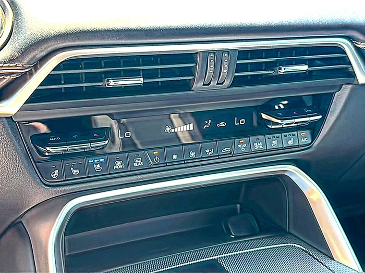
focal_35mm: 41
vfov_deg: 35.1
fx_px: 432
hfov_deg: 45.8
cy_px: 136
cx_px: 182
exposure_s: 1/113
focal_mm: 6.86
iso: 125
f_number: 1.78
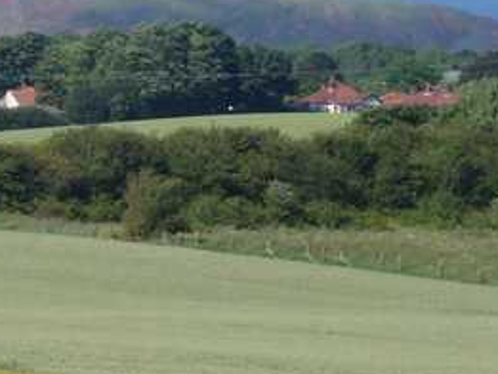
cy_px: 97
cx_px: 118
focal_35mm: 643
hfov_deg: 3.1
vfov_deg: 2.3
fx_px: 9255
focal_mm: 47
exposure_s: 1/500
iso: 100
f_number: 4.9
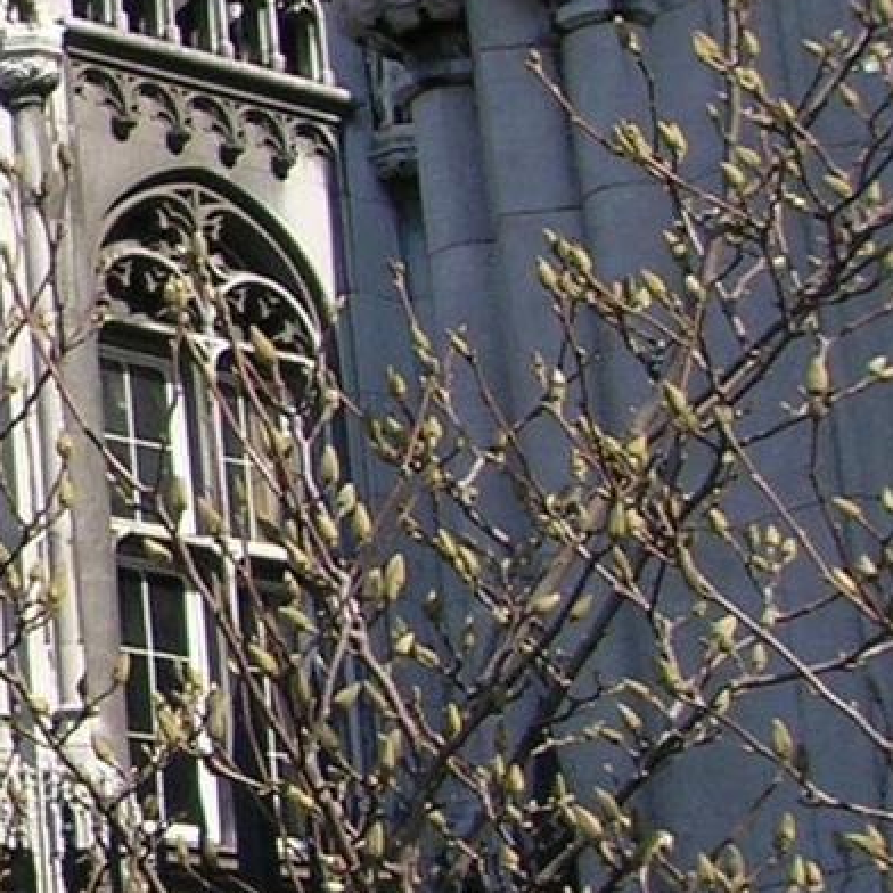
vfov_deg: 11.9
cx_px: -1134
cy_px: 433
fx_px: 4290
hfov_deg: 10.5
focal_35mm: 147
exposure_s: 1/242
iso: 50
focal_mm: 5.7
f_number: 4.9
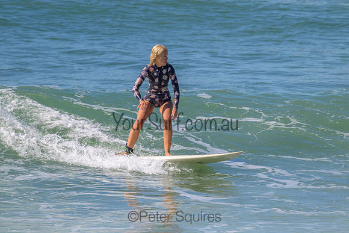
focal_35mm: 800
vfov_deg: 1.7
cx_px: 174
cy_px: 116
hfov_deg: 2.6
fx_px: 7757
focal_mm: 800
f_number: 11
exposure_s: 1/2000
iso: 720
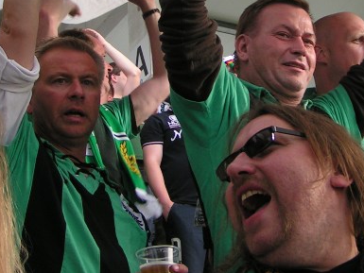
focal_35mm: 79
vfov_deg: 18.5
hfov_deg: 24.7
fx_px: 831
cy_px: 46
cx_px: 218
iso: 50
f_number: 3.5
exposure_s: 1/60
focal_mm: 5.8
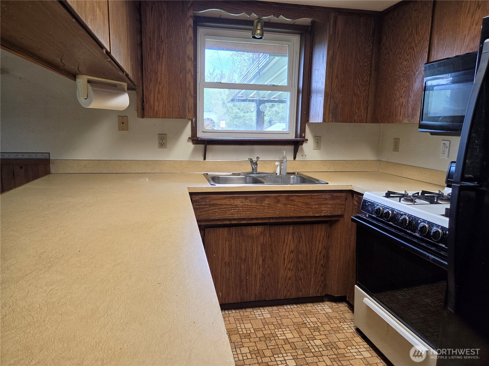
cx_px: 244
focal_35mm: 23
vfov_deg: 58.9
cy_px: 183
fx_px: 325
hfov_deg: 73.9
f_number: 1.8
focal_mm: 5.4
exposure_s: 1/120
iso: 200
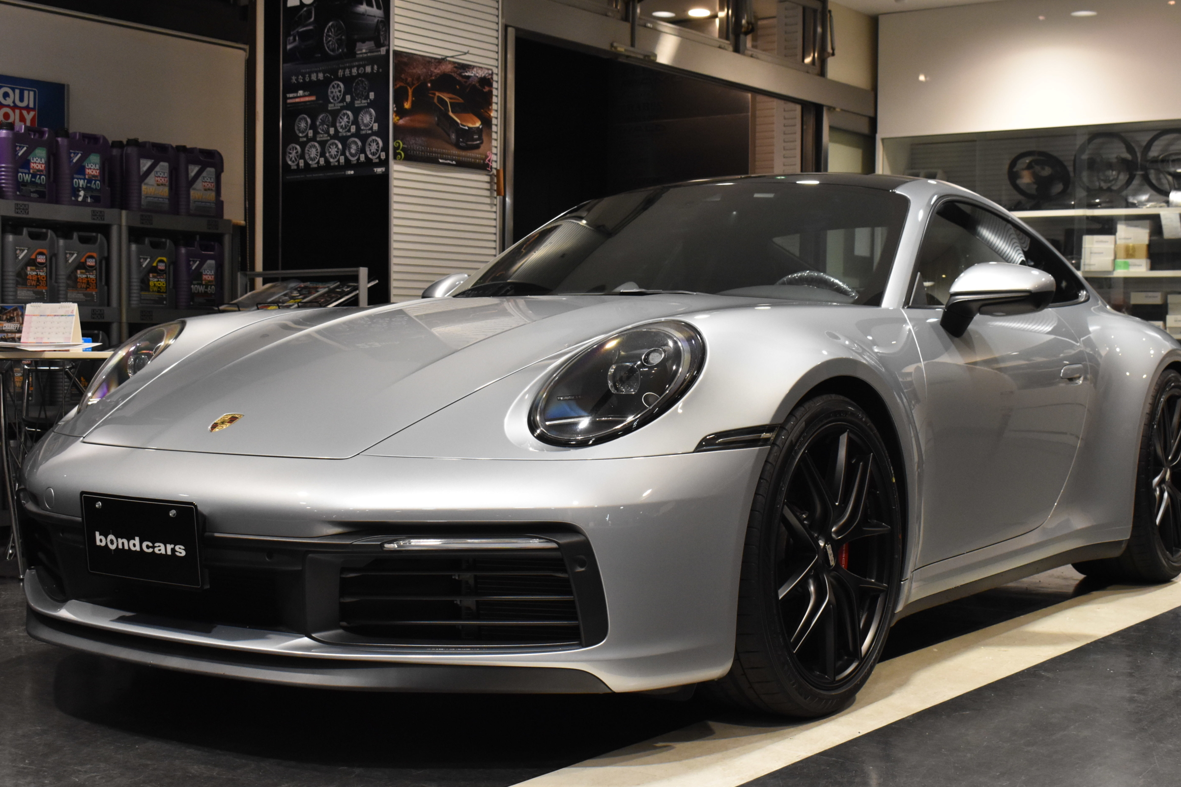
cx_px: 608
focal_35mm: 50
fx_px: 1625
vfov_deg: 27.2
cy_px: 413
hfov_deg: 39.9
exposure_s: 1/50
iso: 2000
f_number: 8
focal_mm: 31
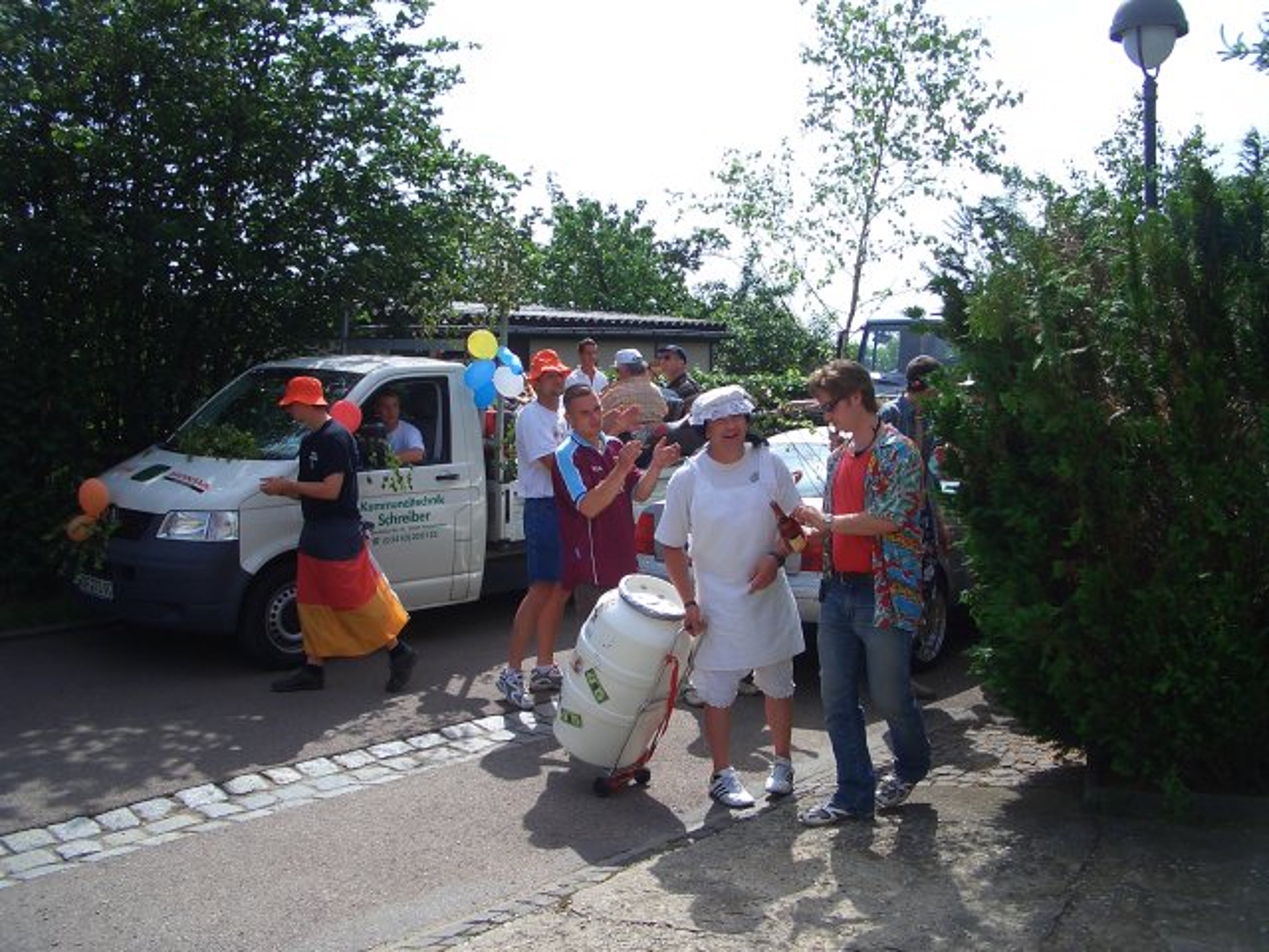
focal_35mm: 35
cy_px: 476
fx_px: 1283
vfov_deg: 40.7
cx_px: 634
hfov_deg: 52.6
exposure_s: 1/500
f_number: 4.3
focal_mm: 5.8
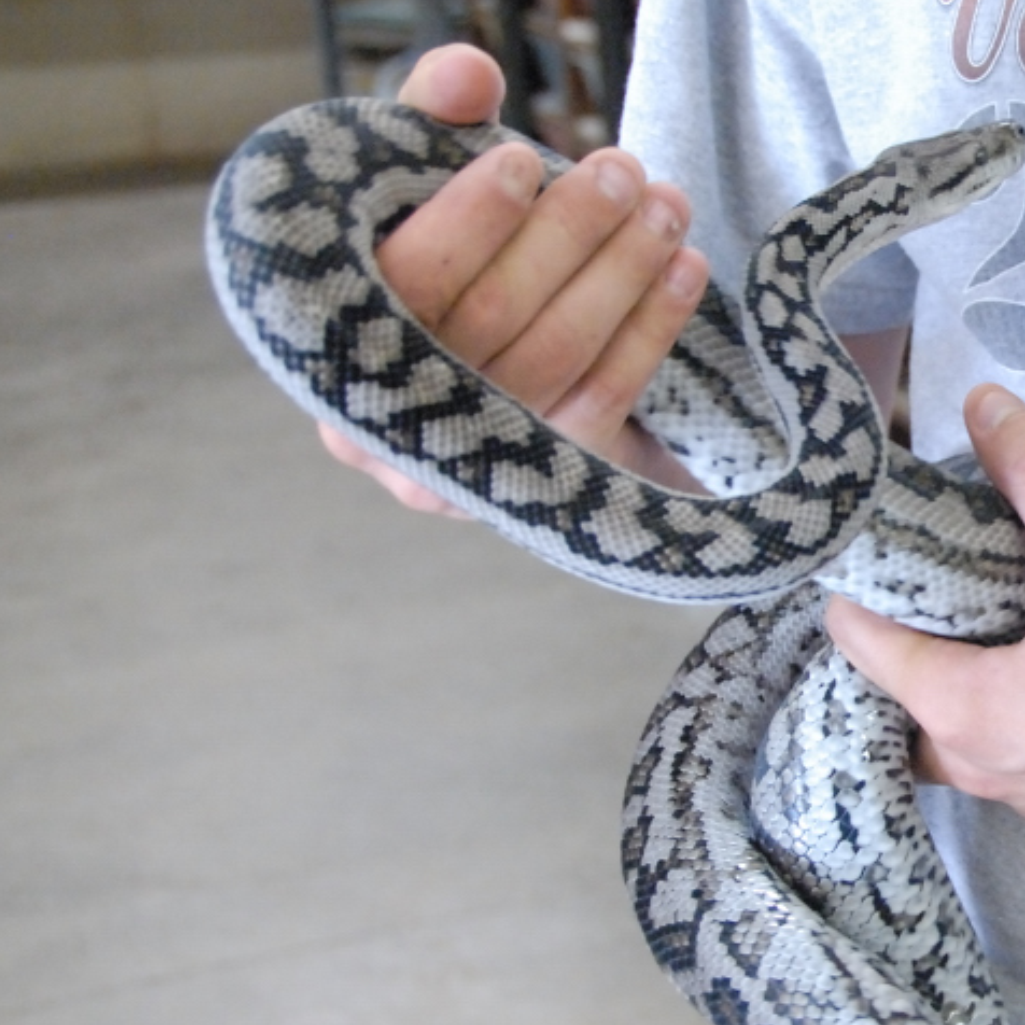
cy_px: 544
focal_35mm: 90
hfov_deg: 18.6
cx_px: 1126
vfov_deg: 19.3
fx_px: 3015
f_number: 3.8
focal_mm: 26
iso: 1600
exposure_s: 1/60
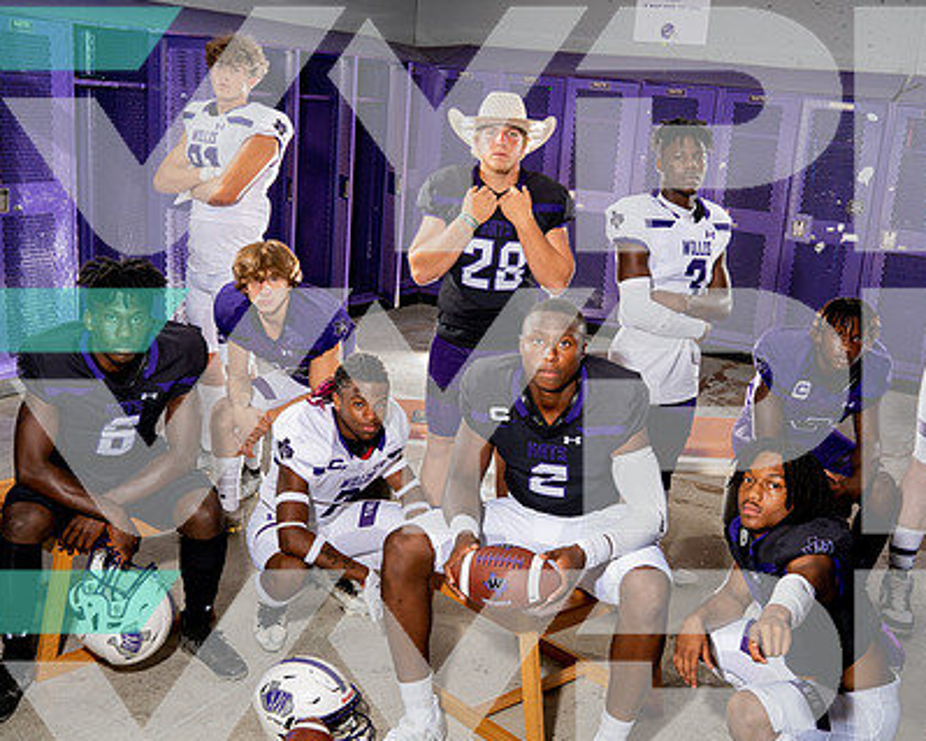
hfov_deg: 46.7
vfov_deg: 38.2
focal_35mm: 39
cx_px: 524
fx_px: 1069
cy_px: 408
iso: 200
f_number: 7.1
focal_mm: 28
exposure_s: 1/250
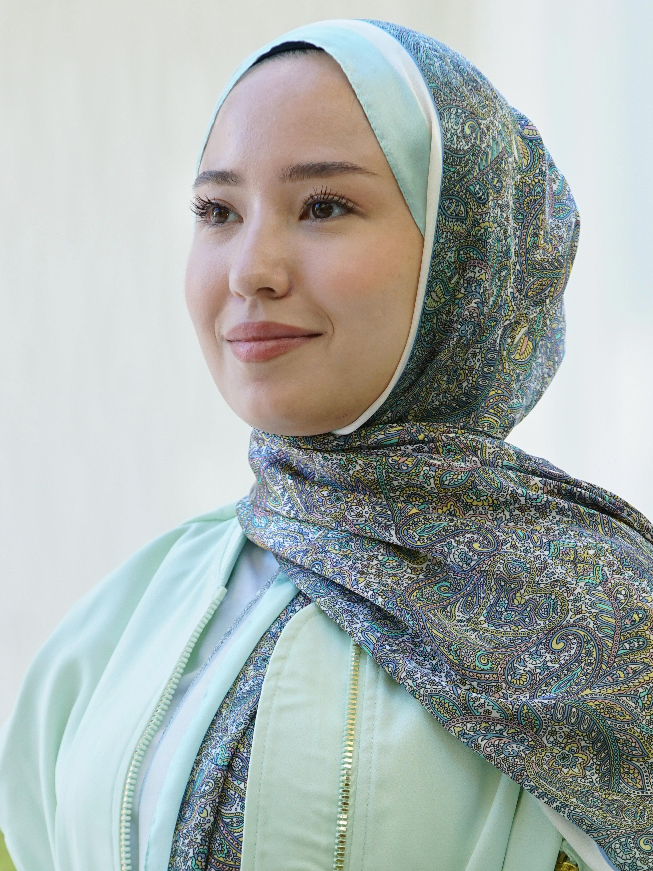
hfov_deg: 6.0
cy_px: 548
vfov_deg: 7.9
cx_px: 410
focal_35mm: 249
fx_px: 6263
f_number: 5.6
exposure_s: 1/125
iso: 500
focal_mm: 170
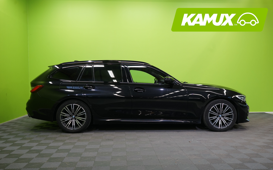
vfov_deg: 39.4
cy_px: 91
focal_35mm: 32
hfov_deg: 59.7
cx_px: 137
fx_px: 238
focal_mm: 31
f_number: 6.3
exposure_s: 1/30
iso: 640
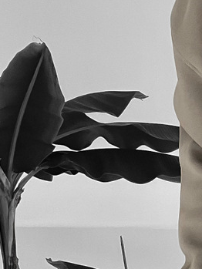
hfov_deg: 10.3
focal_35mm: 133
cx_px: 393
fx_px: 1034
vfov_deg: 14.2
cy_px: 355
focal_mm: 3
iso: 64
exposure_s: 1/120
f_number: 1.8
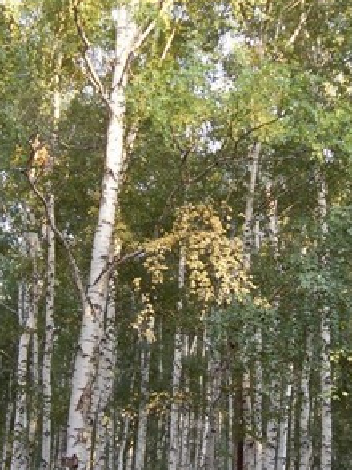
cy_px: 273
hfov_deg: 23.2
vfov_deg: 30.7
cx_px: 194
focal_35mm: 63
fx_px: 855
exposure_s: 1/45
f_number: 2.8
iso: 160
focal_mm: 6.3
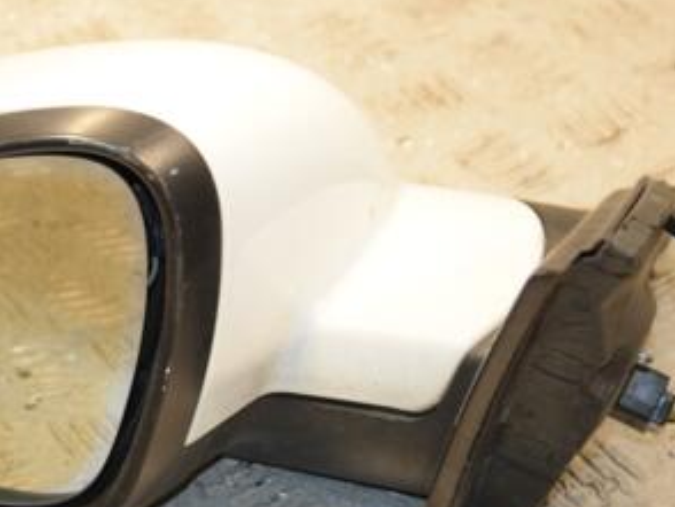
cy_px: 294
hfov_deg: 13.3
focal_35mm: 147
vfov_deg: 10.1
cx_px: 96
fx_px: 2869
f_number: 6.3
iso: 800
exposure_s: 1/200
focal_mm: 50
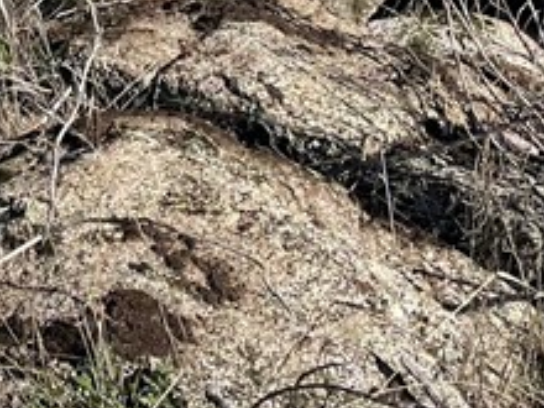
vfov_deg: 10.8
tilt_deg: -4.9
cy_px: -502
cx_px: -279
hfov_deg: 15.1
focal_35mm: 121
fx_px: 1902
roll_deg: +0.7
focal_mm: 4.2
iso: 32
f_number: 1.6
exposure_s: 1/3300
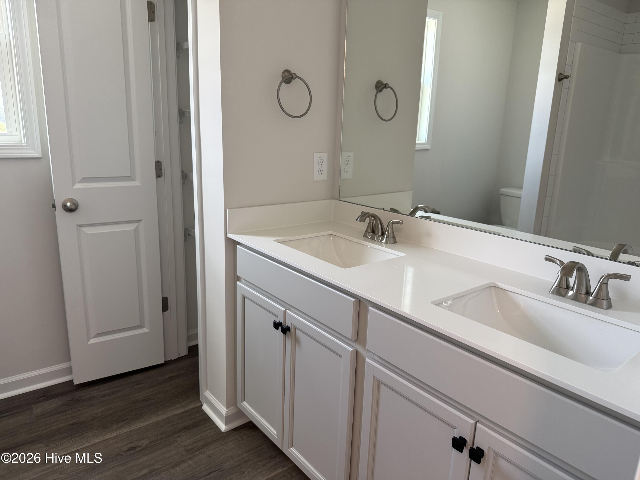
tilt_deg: -13.2
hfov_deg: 71.6
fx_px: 444
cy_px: 240
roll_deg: -1.8
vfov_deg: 56.8
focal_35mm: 24
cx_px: 320
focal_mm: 6.76
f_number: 1.78
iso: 160
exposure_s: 1/120
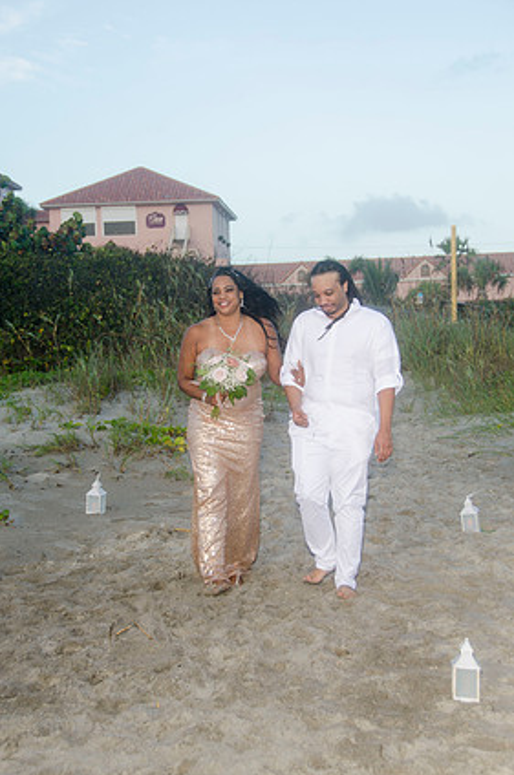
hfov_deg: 19.4
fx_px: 1505
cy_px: 388
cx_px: 243
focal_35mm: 70
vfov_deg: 28.9
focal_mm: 44
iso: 200
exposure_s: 1/200
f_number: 5.6
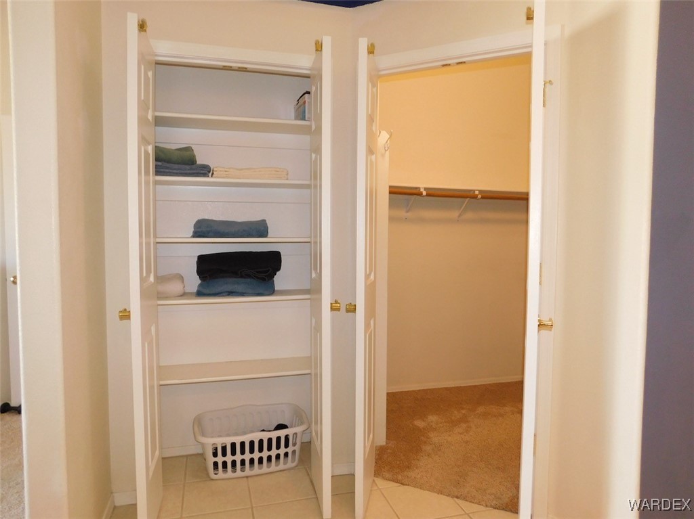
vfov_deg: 58.8
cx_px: 347
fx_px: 461
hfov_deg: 74.0
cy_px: 260
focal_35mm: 23
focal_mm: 4
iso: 200
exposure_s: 1/30
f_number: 3
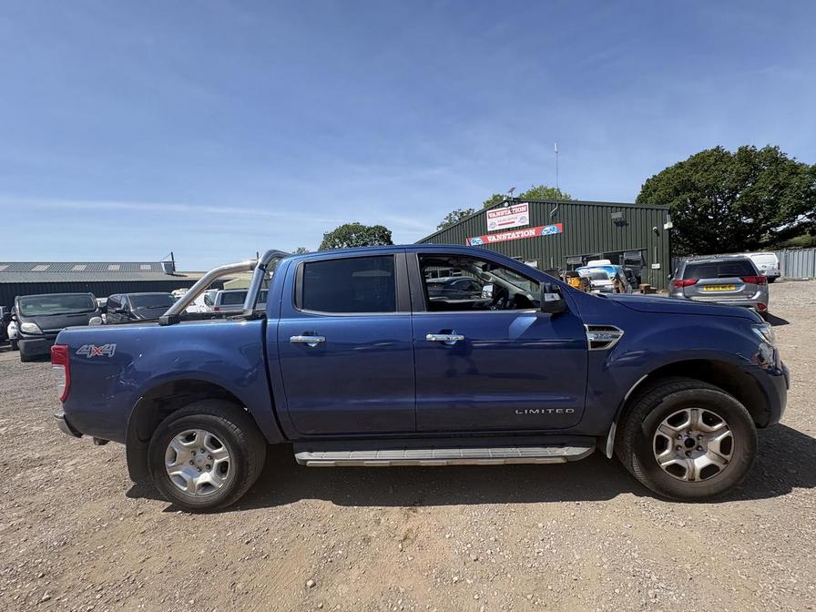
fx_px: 330
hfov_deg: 102.1
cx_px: 408
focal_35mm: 14
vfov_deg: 85.7
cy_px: 306
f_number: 2.2
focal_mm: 2.22
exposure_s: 1/1110
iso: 50
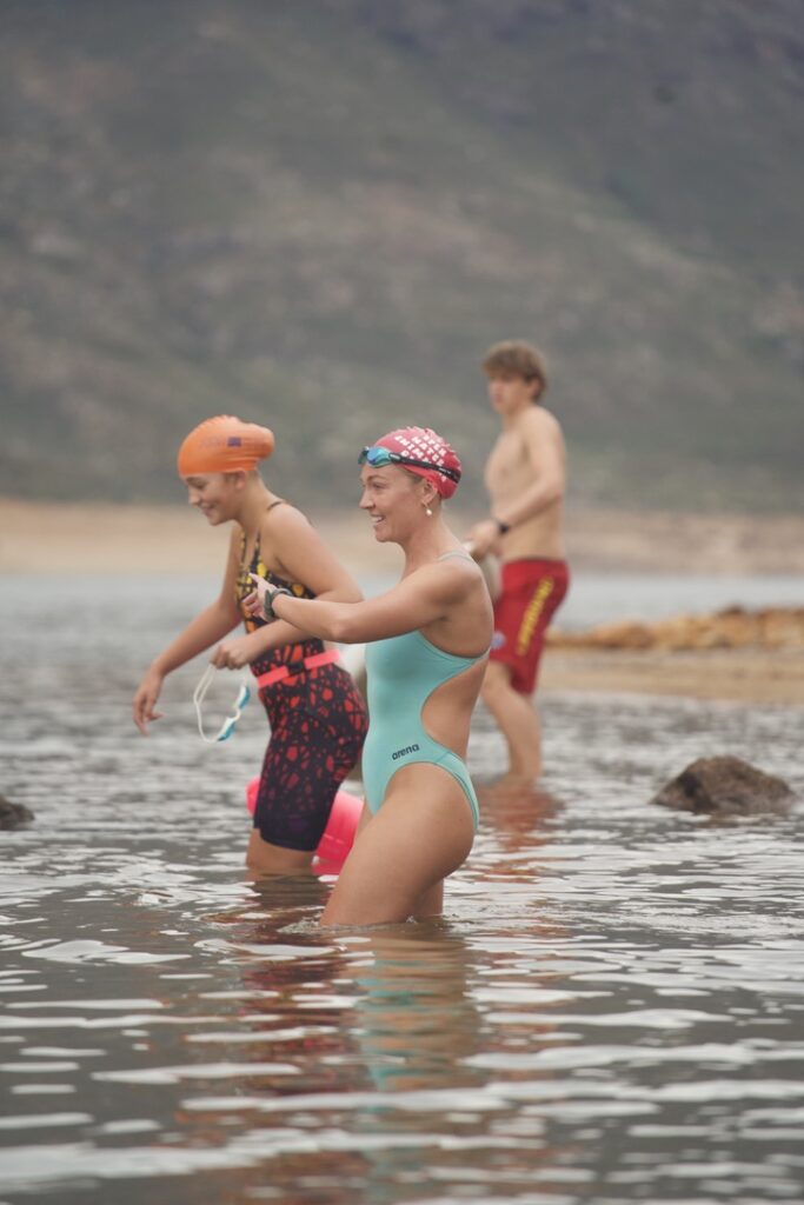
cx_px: 402
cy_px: 602
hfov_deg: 6.9
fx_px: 6697
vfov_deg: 10.3
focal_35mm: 200
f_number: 4
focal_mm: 200
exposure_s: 1/250
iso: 500
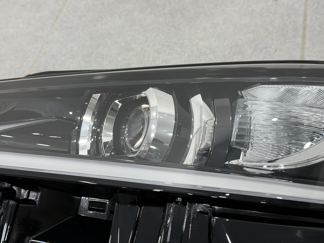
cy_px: 122
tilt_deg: -53.1
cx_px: 162
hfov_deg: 39.7
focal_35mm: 48
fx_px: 449
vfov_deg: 30.3
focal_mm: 6.76
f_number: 1.78
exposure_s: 1/217
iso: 50
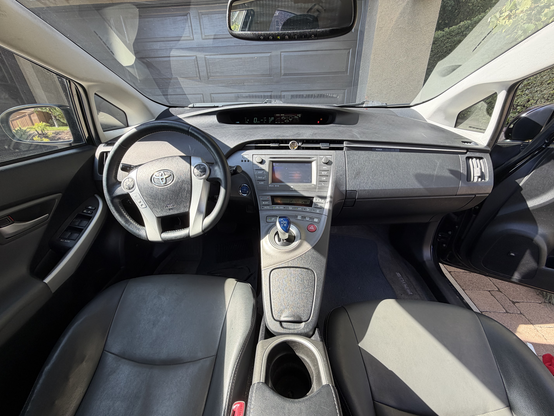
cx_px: 277
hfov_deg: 102.1
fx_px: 224
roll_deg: +2.3
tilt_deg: -27.1
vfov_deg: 85.7
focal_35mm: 14
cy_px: 208
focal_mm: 2.22
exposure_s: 1/121
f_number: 2.2
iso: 50
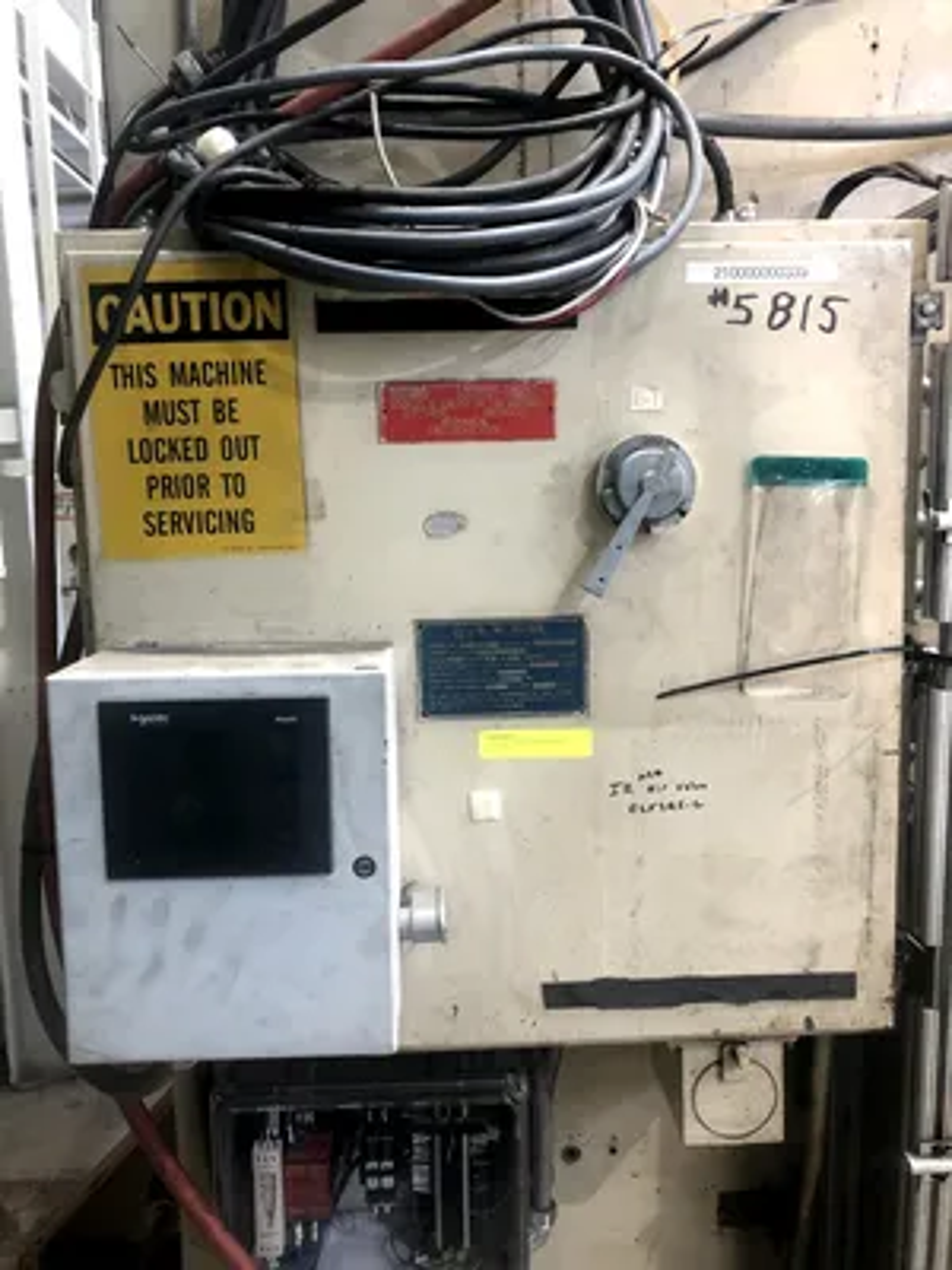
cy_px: 635
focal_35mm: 28
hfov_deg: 49.7
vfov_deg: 63.4
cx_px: 476
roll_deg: +1.0
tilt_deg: -8.2
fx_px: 1027
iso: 40
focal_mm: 4
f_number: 1.8
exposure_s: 1/15
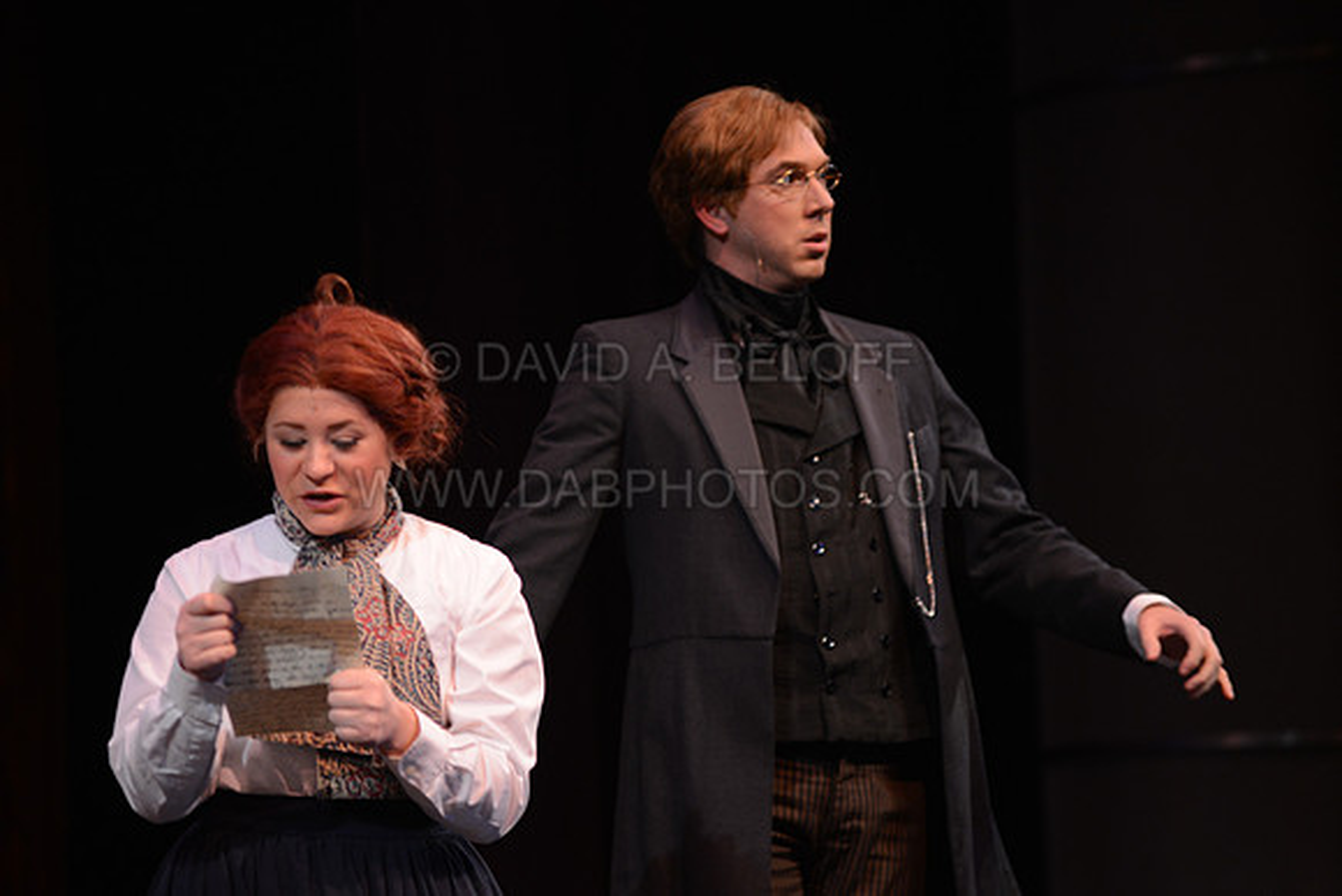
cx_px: 671
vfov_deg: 6.9
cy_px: 448
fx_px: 7457
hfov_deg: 10.3
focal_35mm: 200
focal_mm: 200
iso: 1600
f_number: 2.8
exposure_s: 1/250
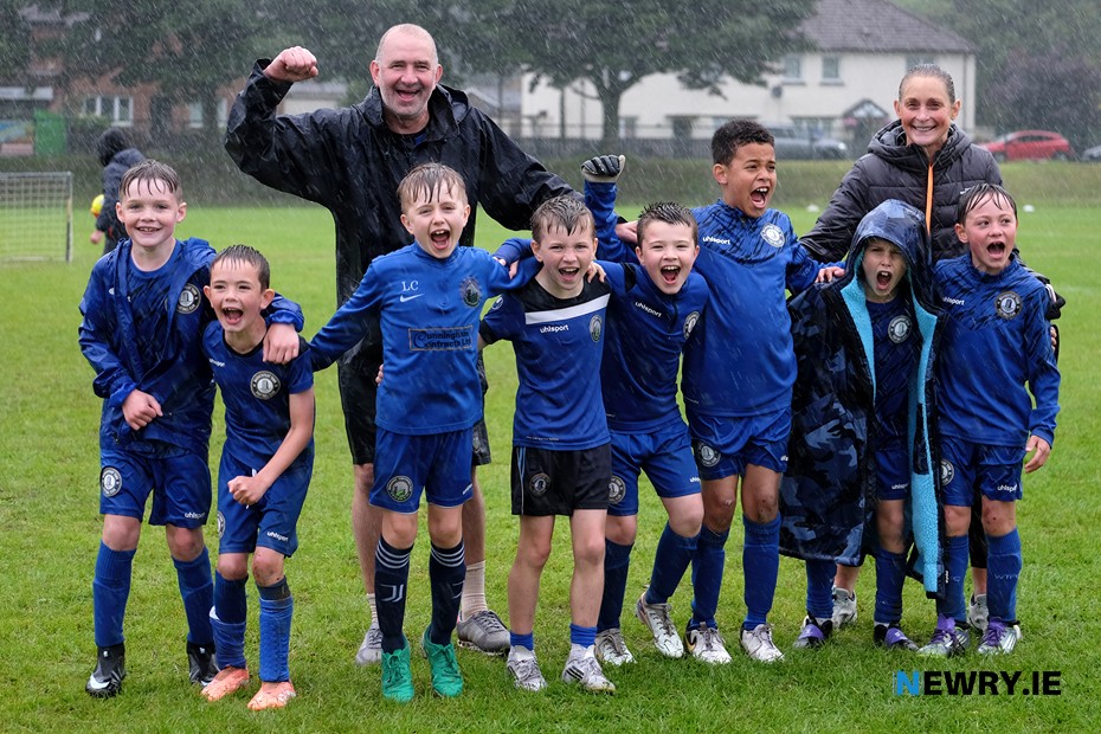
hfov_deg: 27.0
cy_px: 367
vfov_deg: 18.2
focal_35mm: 75
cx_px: 550
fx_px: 2294
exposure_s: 1/350
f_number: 2.8
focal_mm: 50
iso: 400
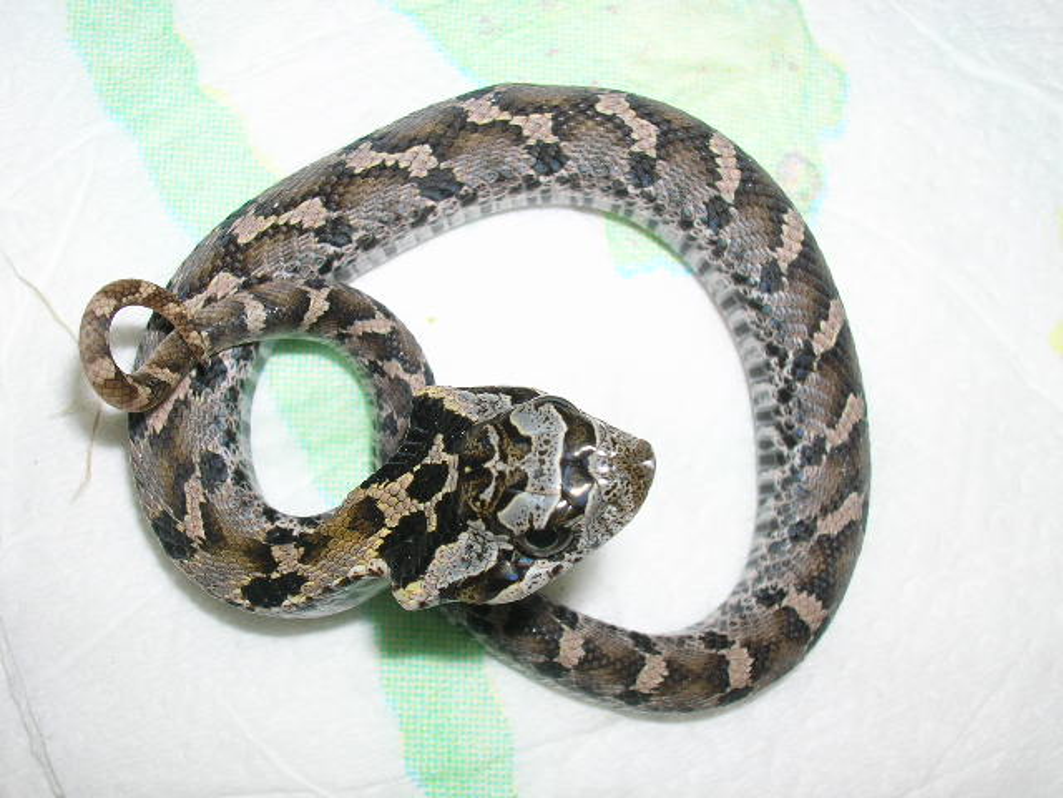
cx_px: 532
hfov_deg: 41.2
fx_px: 1413
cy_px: 399
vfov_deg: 31.5
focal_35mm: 46
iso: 50
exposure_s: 1/60.1
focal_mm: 7.7
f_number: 5.4
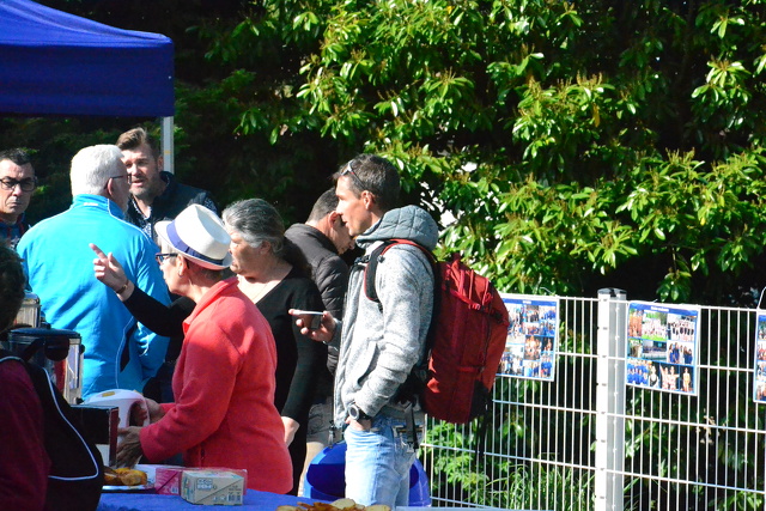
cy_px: 256
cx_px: 383
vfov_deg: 8.7
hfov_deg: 13.0
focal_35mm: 158
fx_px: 3352
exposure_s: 1/4000
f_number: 16
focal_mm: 105
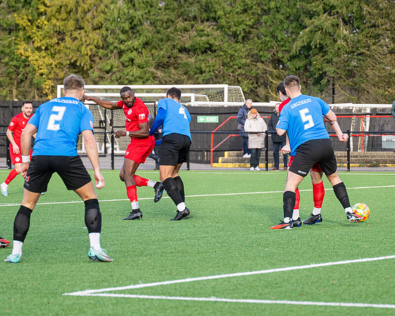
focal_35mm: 190
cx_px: 210
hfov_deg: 10.2
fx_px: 2221
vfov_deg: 8.1
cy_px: 203
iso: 400
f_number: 4
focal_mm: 104
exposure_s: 1/1000
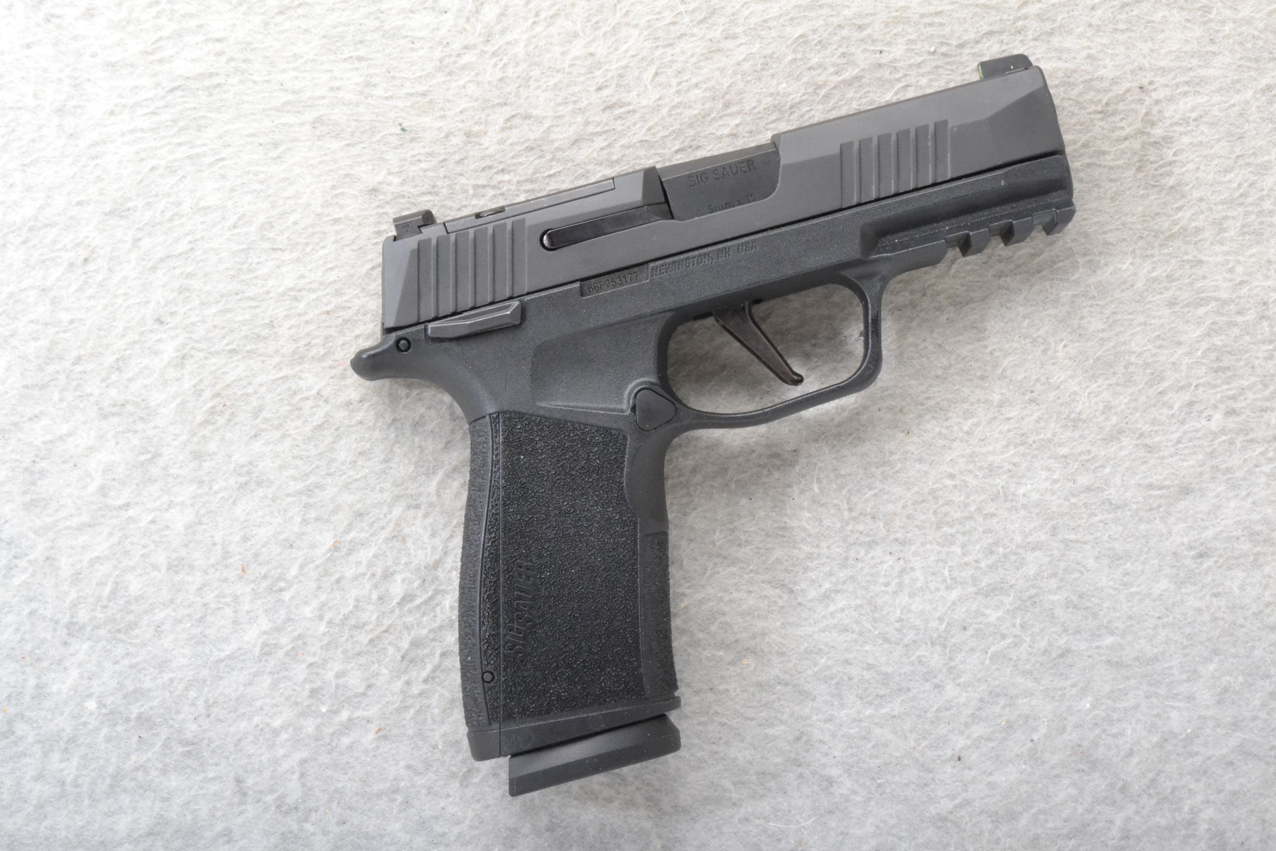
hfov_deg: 28.1
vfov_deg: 18.9
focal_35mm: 72
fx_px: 2552
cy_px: 426
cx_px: 638
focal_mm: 48
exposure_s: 1/160
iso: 3200
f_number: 20
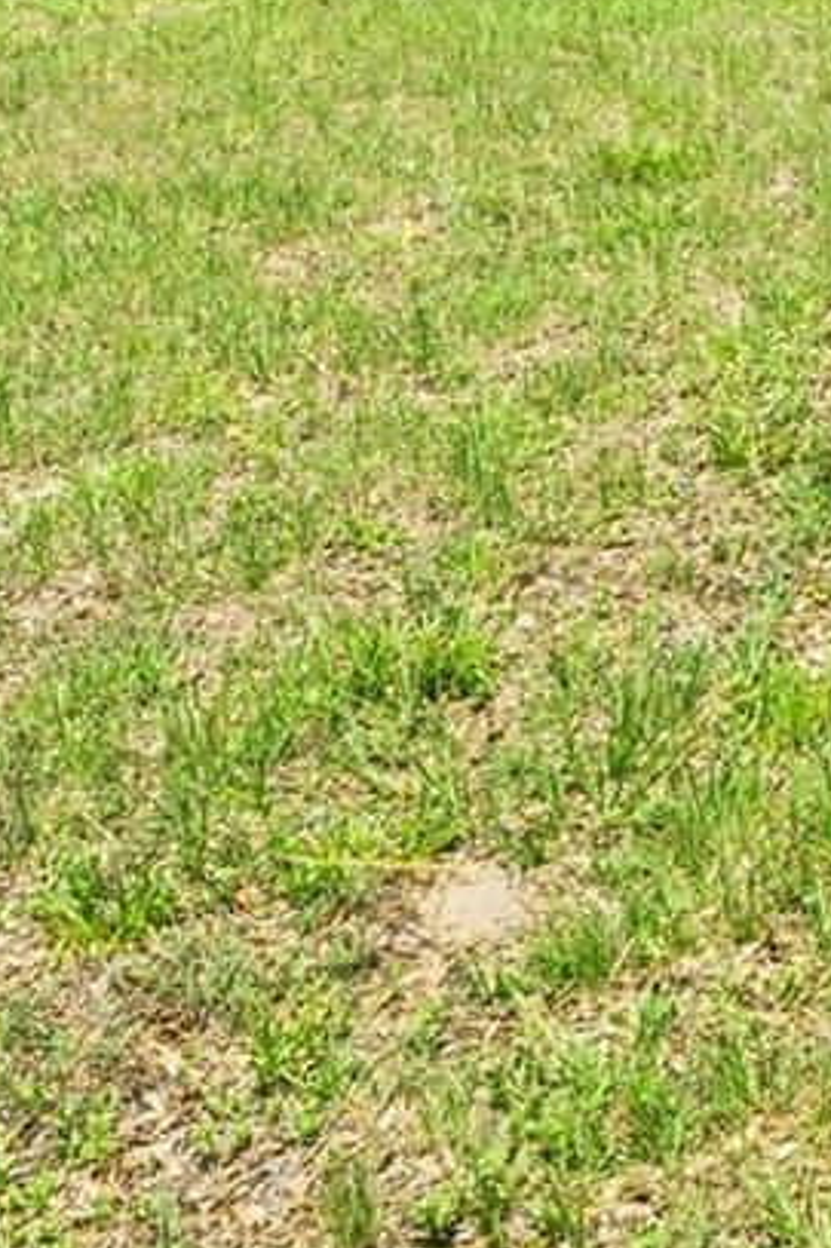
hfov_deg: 17.9
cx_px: 1432
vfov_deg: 27.2
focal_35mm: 63
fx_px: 2183
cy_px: -343
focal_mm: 16
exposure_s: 1/40
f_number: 16
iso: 80
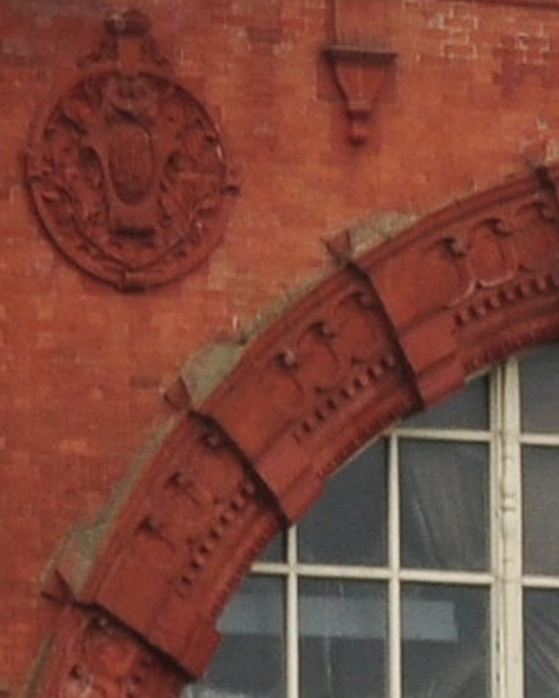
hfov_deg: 1.9
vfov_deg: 2.4
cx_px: 544
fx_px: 16473
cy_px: 1017
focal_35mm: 797
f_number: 8
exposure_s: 1/320
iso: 200
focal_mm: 55
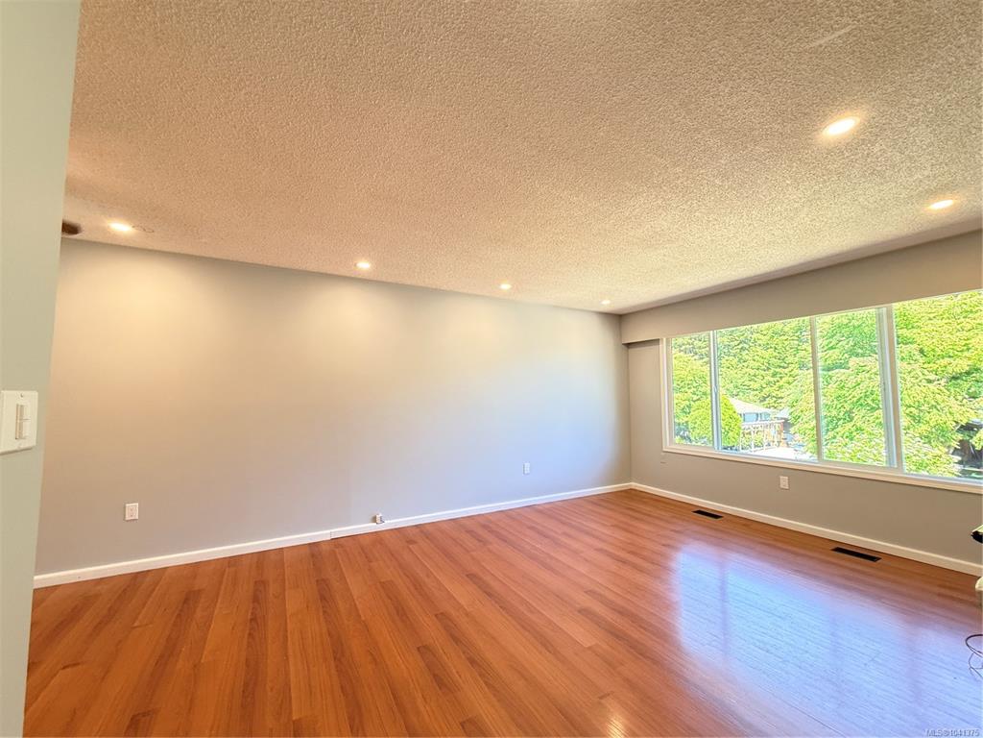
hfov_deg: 102.1
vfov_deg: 85.7
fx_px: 398
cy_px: 369
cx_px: 492
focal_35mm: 14
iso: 200
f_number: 2.2
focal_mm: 2.22
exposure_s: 1/104
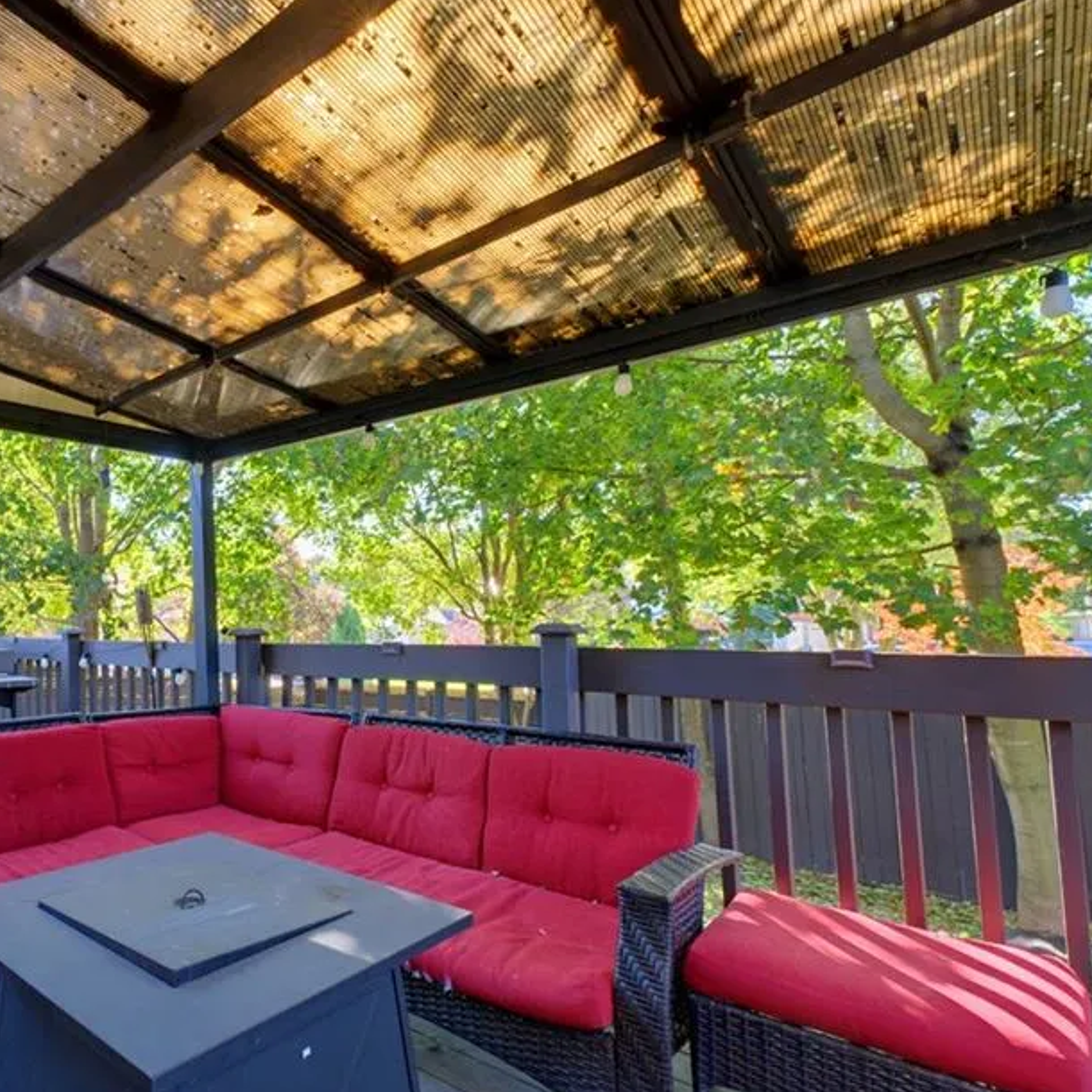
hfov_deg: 67.3
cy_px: 576
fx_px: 714
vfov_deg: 74.8
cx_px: 208
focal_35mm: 20
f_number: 11
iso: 800
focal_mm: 14
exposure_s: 1/8
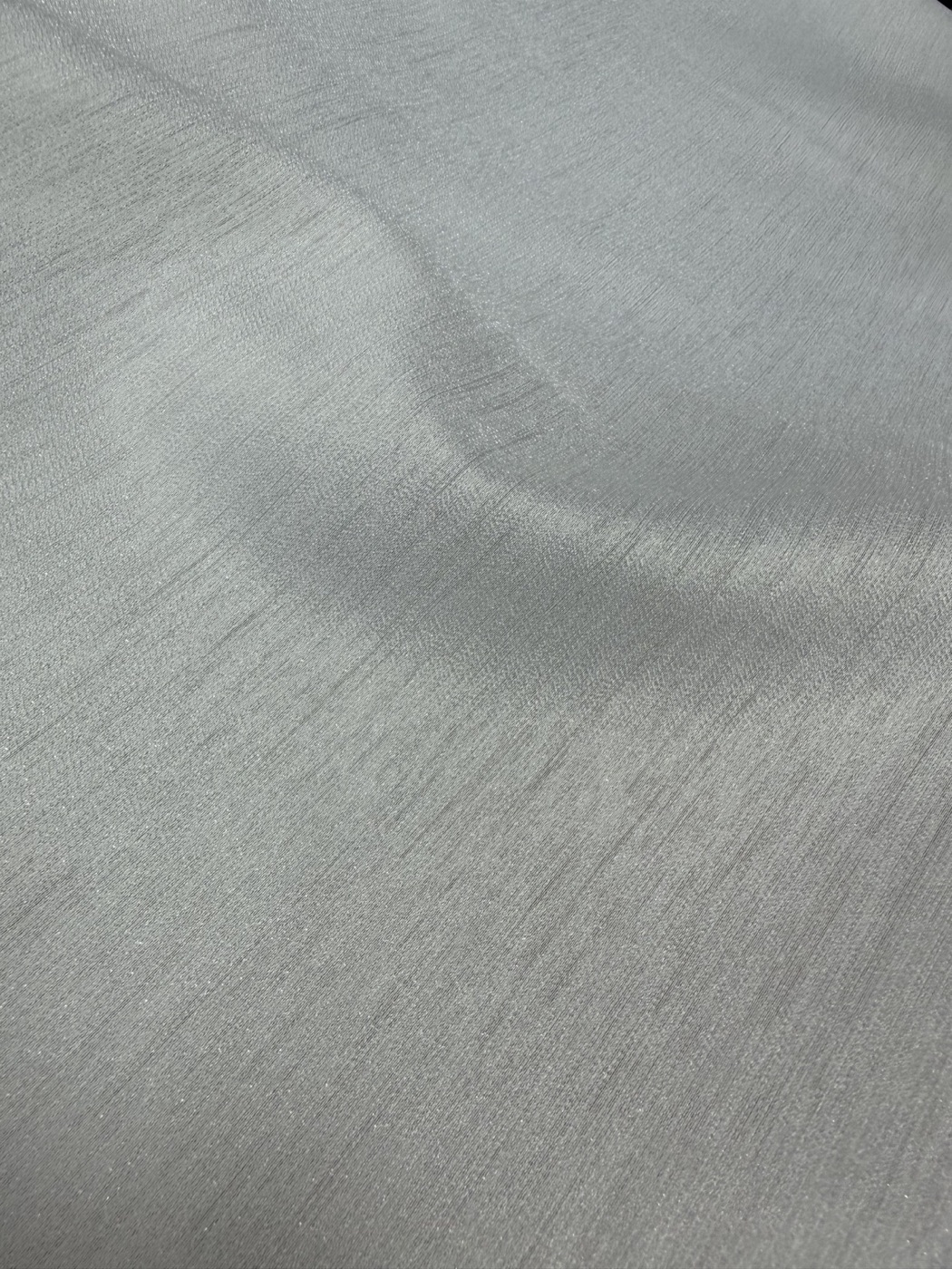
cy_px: 634
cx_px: 476
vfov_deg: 71.6
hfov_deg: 56.8
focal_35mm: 24
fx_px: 880
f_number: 2.2
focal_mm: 2.22
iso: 64
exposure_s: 1/100
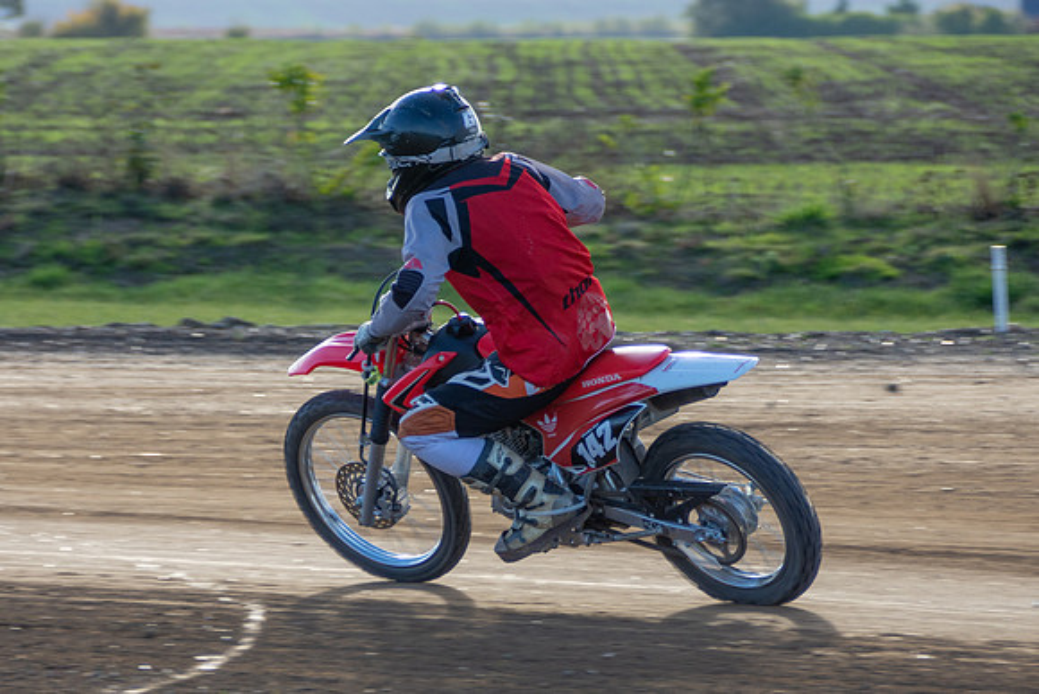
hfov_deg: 6.4
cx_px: 440
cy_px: 482
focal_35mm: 323
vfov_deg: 4.3
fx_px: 9324
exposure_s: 1/400
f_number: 6.3
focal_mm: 155
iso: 200
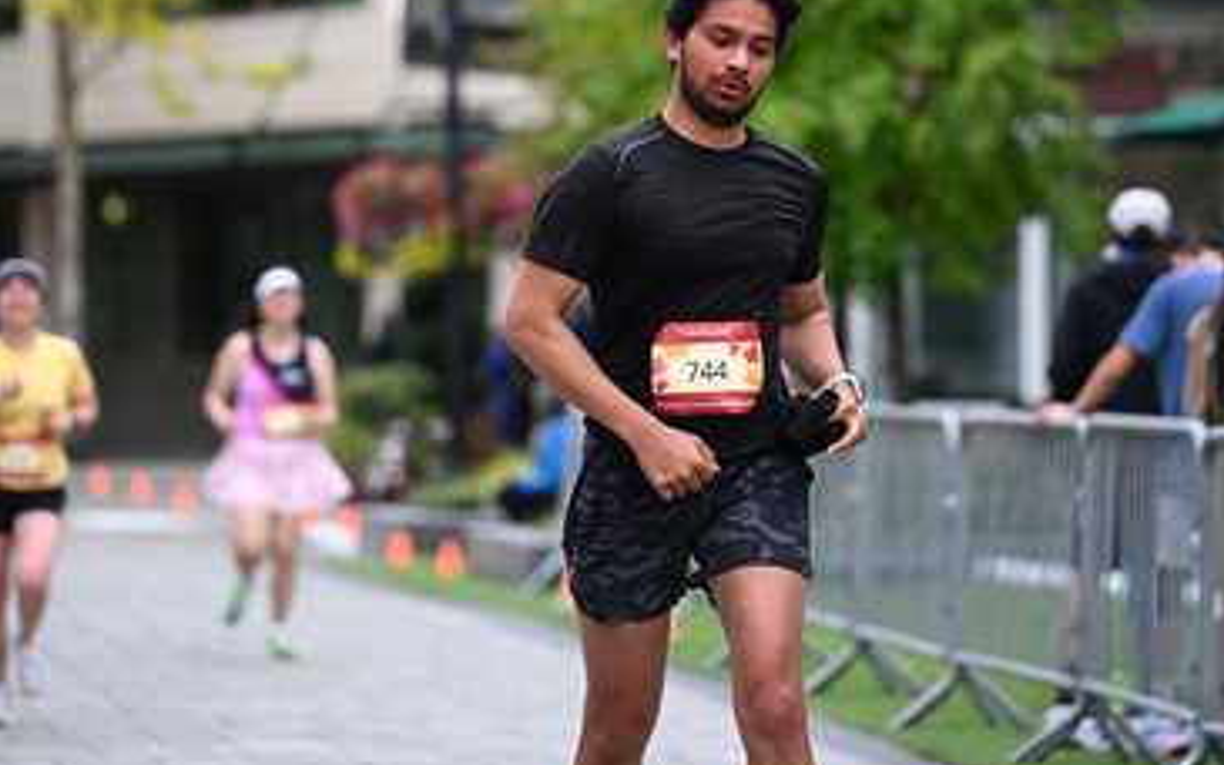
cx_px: 612
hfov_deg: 9.4
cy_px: 181
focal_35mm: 223
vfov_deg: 5.9
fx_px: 7438
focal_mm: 145
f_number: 2.8
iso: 640
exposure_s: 1/2000
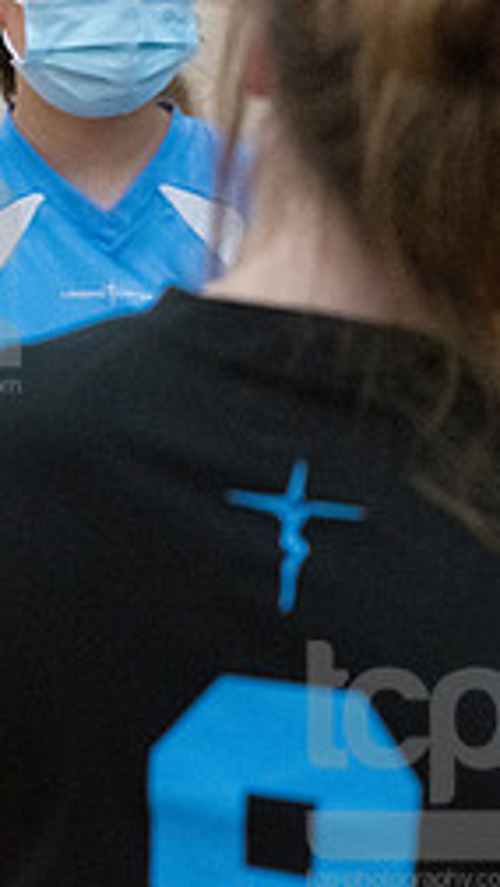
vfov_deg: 11.9
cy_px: 273
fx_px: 4260
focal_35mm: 181
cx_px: -85
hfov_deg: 6.7
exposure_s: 1/1000
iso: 6400
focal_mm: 75
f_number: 4.5
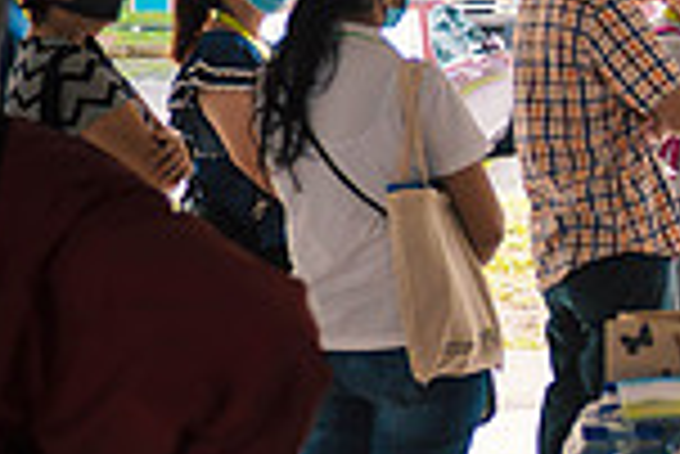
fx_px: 2647
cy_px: 209
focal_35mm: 140
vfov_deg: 9.8
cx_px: 1207
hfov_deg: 13.3
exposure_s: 1/125
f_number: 1.7
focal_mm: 17
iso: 250
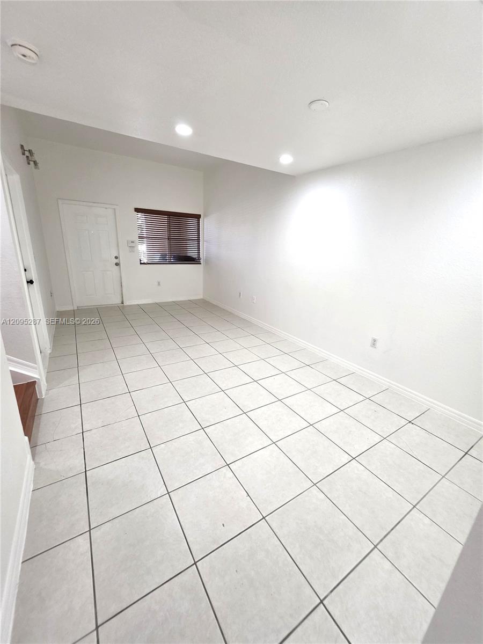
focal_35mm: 13
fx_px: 242
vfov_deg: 106.2
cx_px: 242
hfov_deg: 89.9
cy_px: 322
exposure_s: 1/120
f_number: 1.9
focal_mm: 2.2
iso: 160
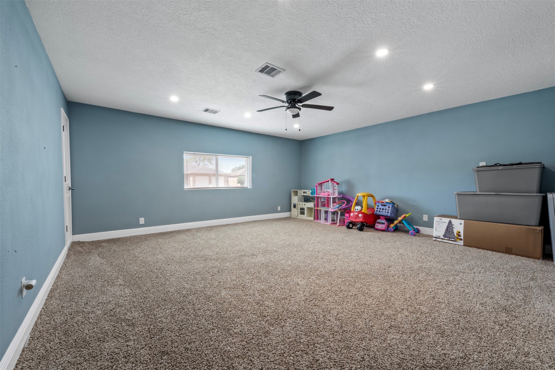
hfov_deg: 104.3
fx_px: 216
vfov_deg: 81.2
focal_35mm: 14
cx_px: 278
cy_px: 185
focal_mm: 14
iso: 250
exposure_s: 4
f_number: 9
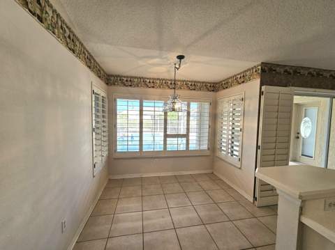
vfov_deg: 89.8
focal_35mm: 13
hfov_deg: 106.2
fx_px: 126
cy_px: 125
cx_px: 168
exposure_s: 1/120
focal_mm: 2.2
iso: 64
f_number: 2.2
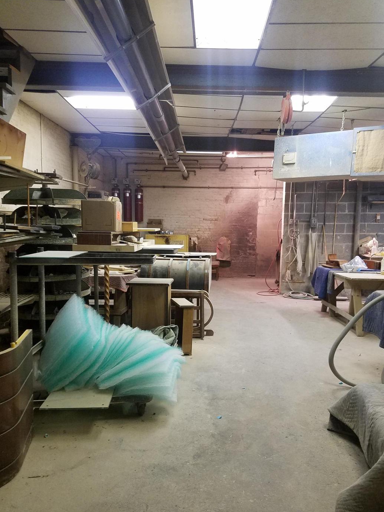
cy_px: 283
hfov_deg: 48.2
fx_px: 429
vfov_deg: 61.5
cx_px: 208
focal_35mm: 29
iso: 250
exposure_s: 1/24
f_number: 1.7
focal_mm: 4.2
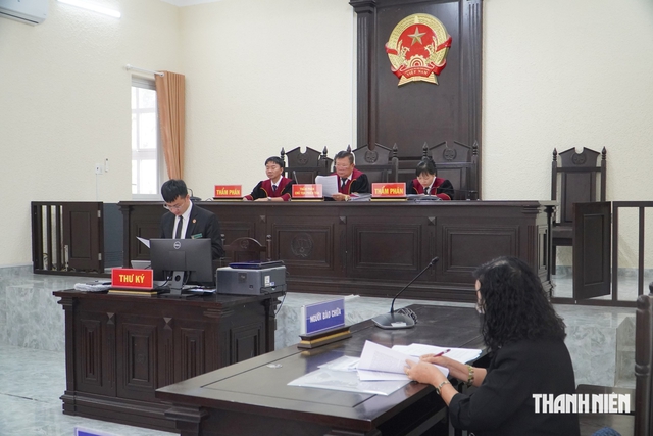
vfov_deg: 35.5
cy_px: 218
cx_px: 326
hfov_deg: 51.3
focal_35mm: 38
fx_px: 680
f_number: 4
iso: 2500
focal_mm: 25
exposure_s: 1/160
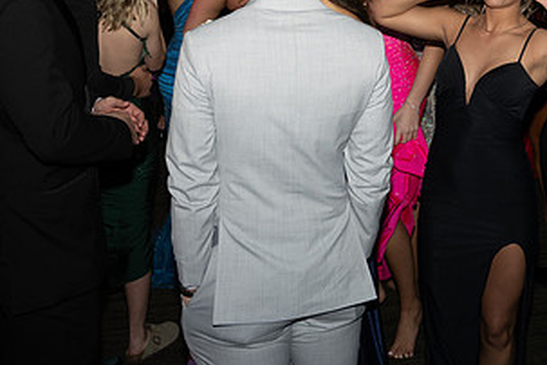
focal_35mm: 73
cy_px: -97
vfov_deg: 17.6
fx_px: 1109
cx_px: 422
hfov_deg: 27.3
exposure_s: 1/160
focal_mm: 24
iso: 500
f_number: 4.5
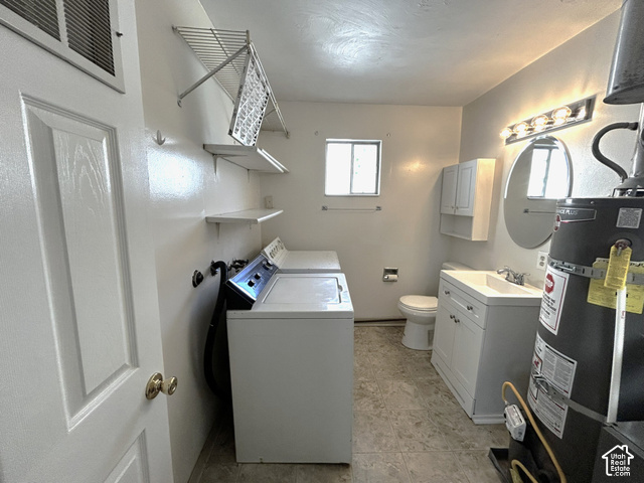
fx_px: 260
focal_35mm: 14
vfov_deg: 85.7
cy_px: 242
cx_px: 322
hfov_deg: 102.1
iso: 250
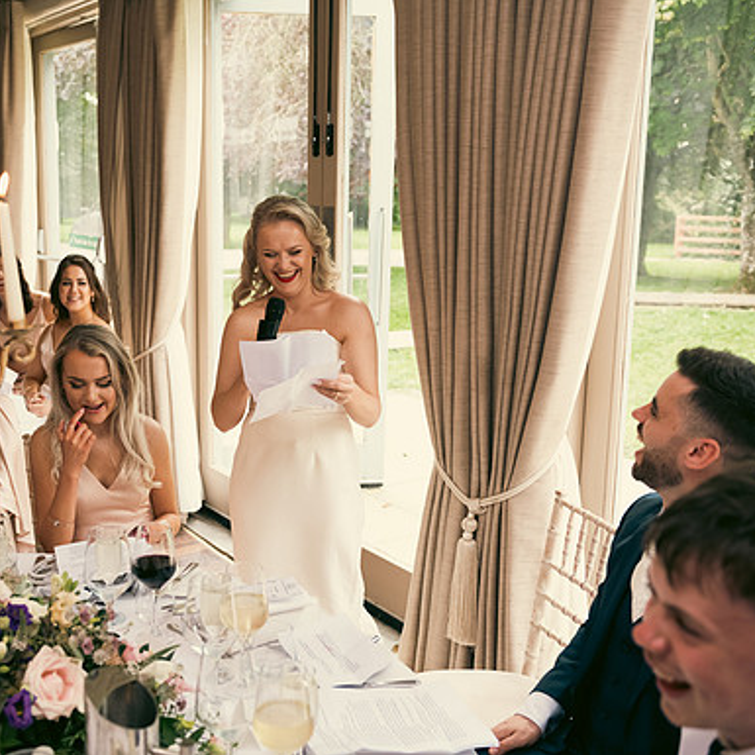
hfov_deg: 40.6
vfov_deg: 40.9
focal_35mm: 41
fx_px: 1012
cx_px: 282
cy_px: 378
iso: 640
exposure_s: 1/160
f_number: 3.5
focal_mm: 32
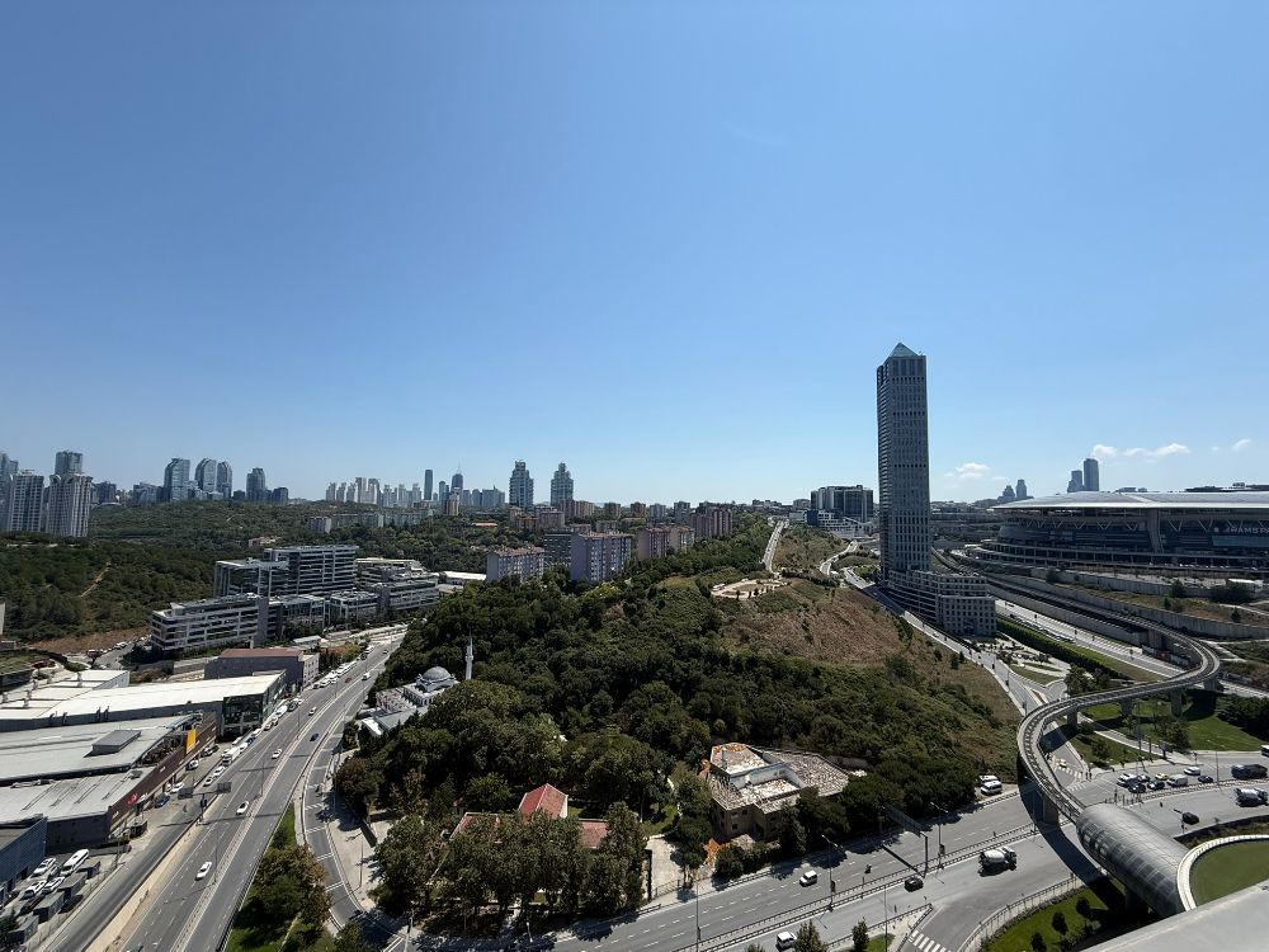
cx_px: 634
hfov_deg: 102.1
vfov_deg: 85.7
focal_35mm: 14
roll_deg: -0.7
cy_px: 476
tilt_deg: +4.0
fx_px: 513
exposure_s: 1/3891
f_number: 2.2
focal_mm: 2.22
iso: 50
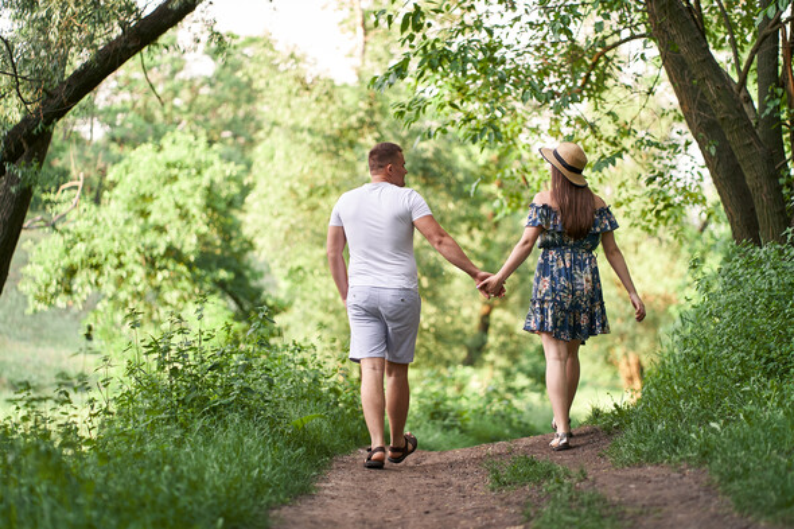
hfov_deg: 23.9
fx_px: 1874
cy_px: 264
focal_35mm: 85
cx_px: 397
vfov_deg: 16.1
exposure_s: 1/500
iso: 400
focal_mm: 85
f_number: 1.8
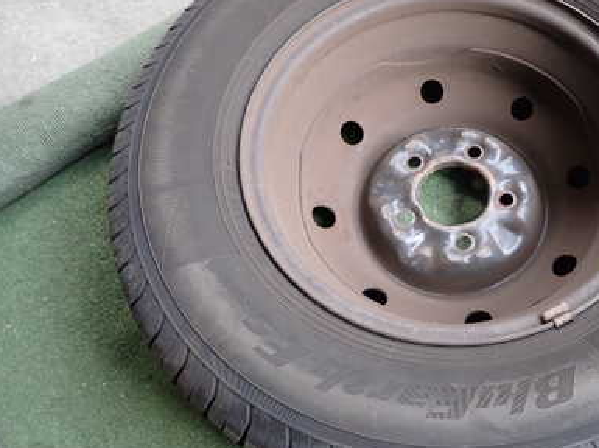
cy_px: 198
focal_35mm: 39
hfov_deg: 46.0
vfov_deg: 36.7
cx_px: 457
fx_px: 674
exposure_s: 1/100
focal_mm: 4.5
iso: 200
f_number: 2
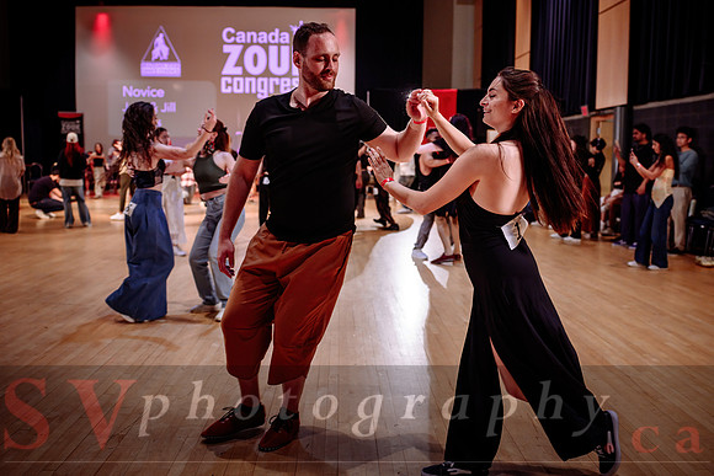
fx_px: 635
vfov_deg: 41.0
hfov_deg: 58.7
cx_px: 357
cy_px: 204
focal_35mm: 32
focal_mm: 28
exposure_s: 1/250
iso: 1250
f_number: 2
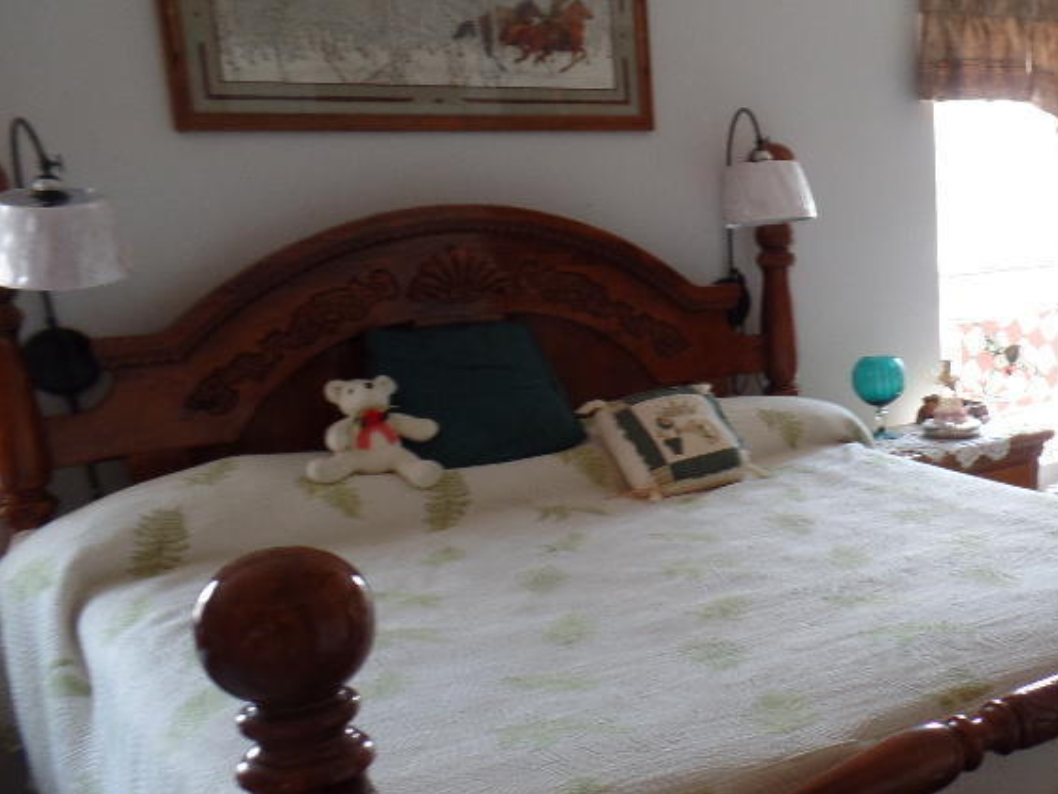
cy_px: 453
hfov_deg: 41.6
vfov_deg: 34.3
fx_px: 1284
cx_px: 934
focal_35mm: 42
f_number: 2.8
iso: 100
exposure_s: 1/30
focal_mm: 4.1
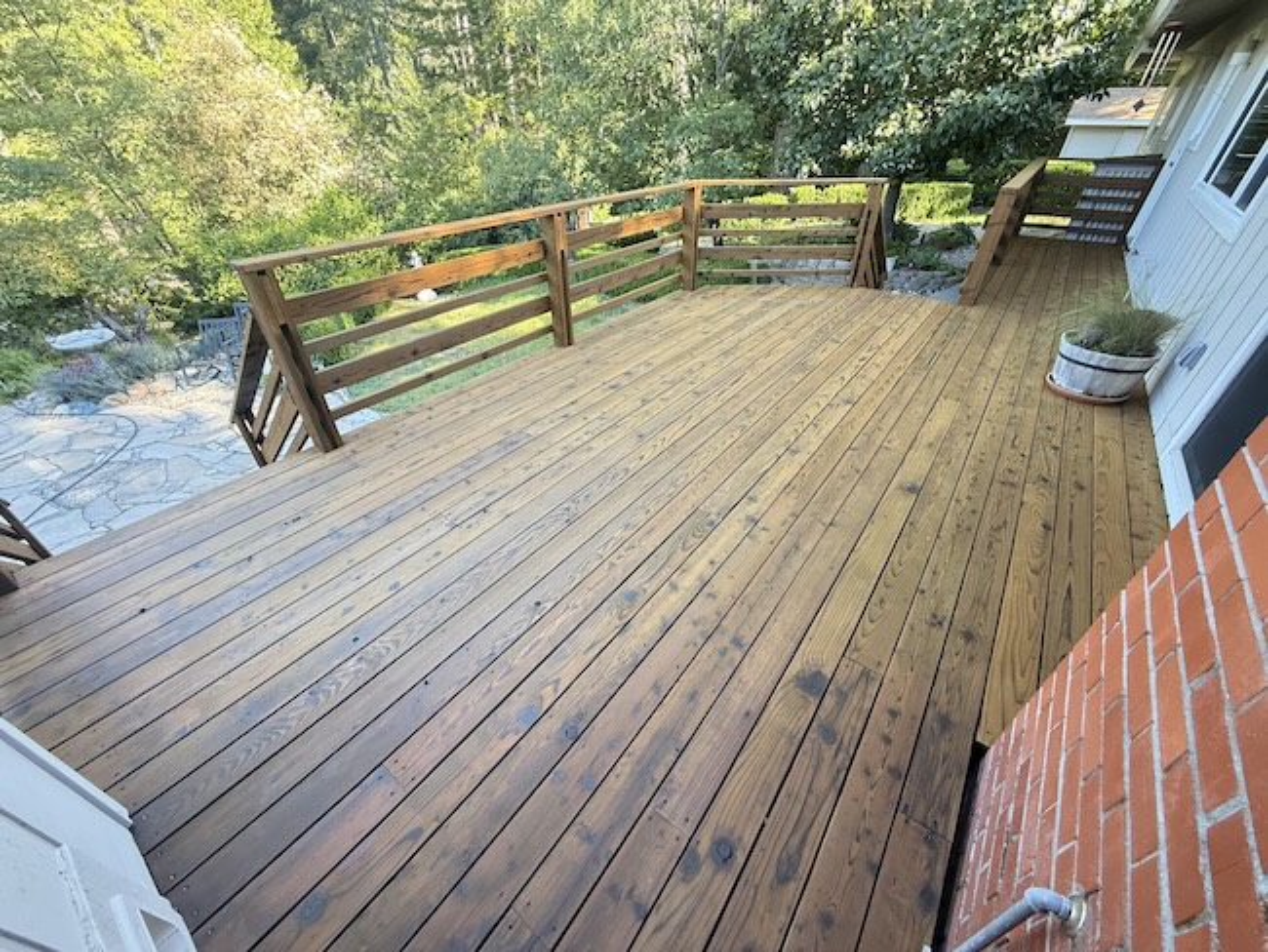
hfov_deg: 102.0
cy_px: 476
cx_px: 634
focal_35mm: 14
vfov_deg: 85.7
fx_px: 513
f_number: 2.2
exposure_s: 1/99
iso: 160
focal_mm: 2.22
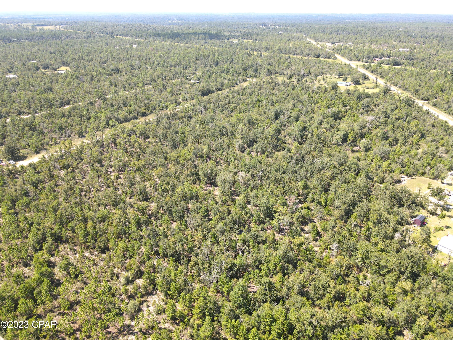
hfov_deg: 71.6
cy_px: 170
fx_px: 314
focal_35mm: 24
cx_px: 226
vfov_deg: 56.8
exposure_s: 1/250
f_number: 2.8
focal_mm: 4.5
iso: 100
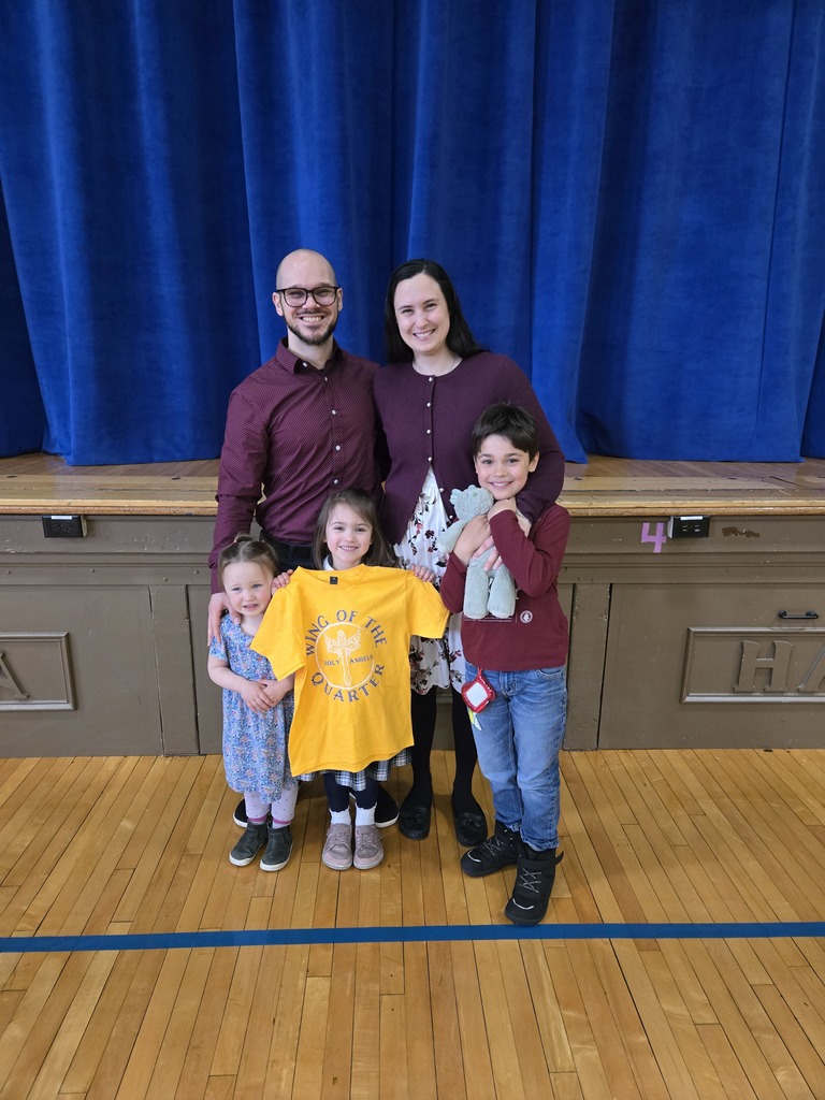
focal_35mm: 23
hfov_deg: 58.9
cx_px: 412
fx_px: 731
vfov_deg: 73.9
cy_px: 550
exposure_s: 1/120
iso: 640
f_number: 1.8
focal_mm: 5.4
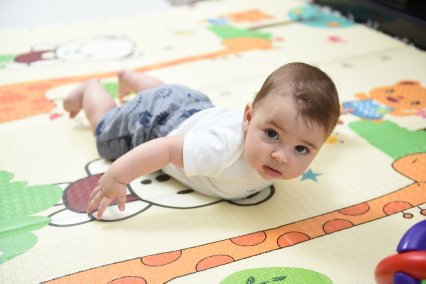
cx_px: 213
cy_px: 142
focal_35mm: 48
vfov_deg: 28.1
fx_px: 568
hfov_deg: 41.1
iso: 400
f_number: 2.8
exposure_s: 1/200
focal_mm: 48
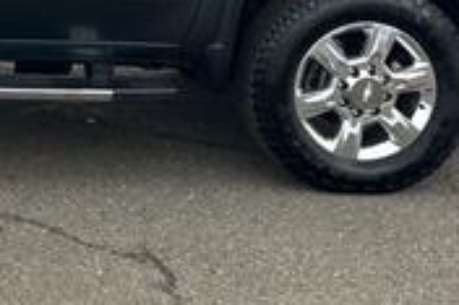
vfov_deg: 14.1
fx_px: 1159
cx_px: -188
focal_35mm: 91
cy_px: -149
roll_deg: +0.9
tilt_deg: -2.2
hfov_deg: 20.0
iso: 80
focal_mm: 6.76
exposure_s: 1/878
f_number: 1.78
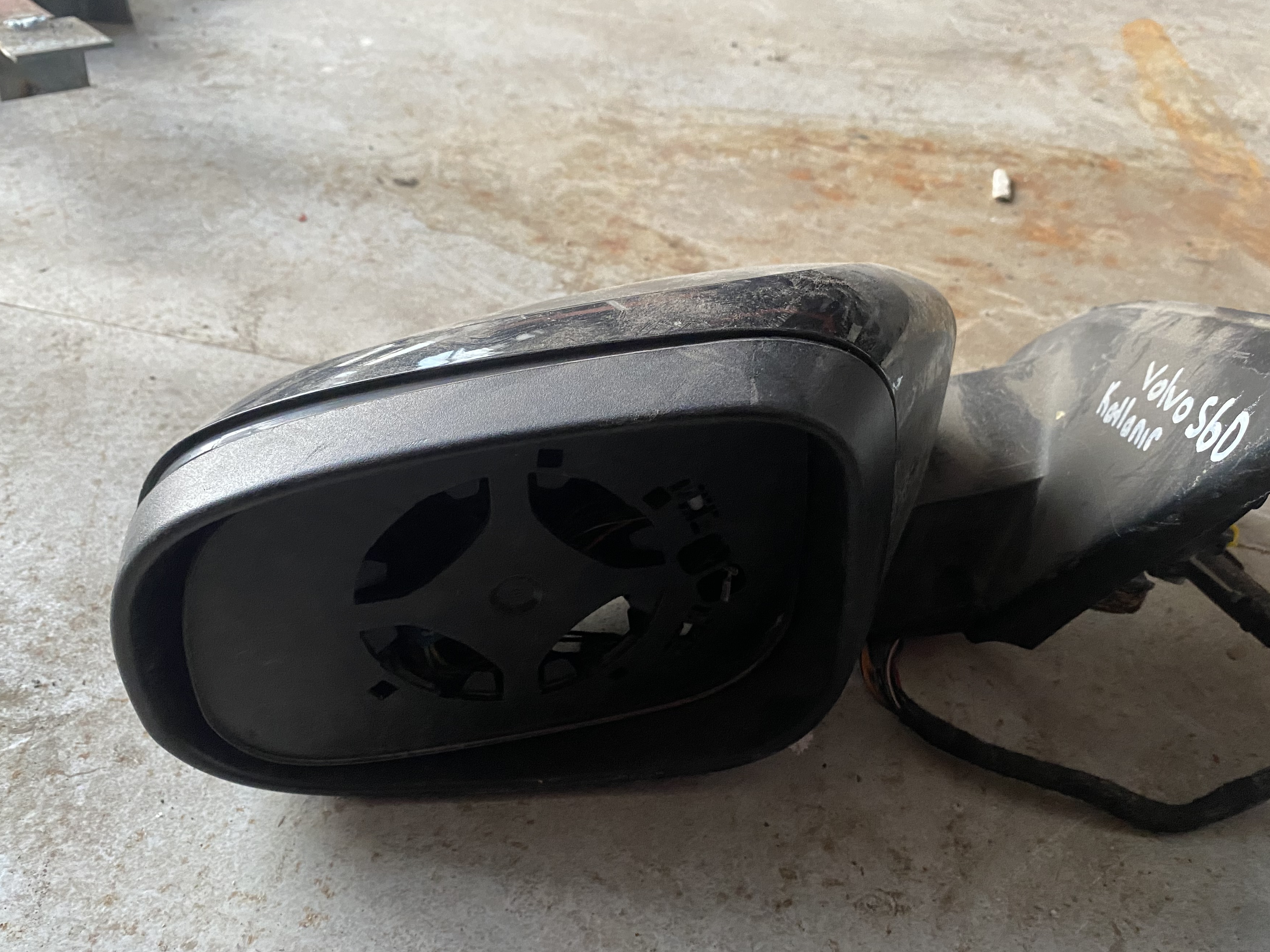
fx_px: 1101
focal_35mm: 30
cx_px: 691
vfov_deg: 46.8
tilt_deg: -41.0
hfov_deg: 59.9
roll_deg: -2.2
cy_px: 497
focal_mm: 4.25
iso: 320
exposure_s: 1/60
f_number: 1.8
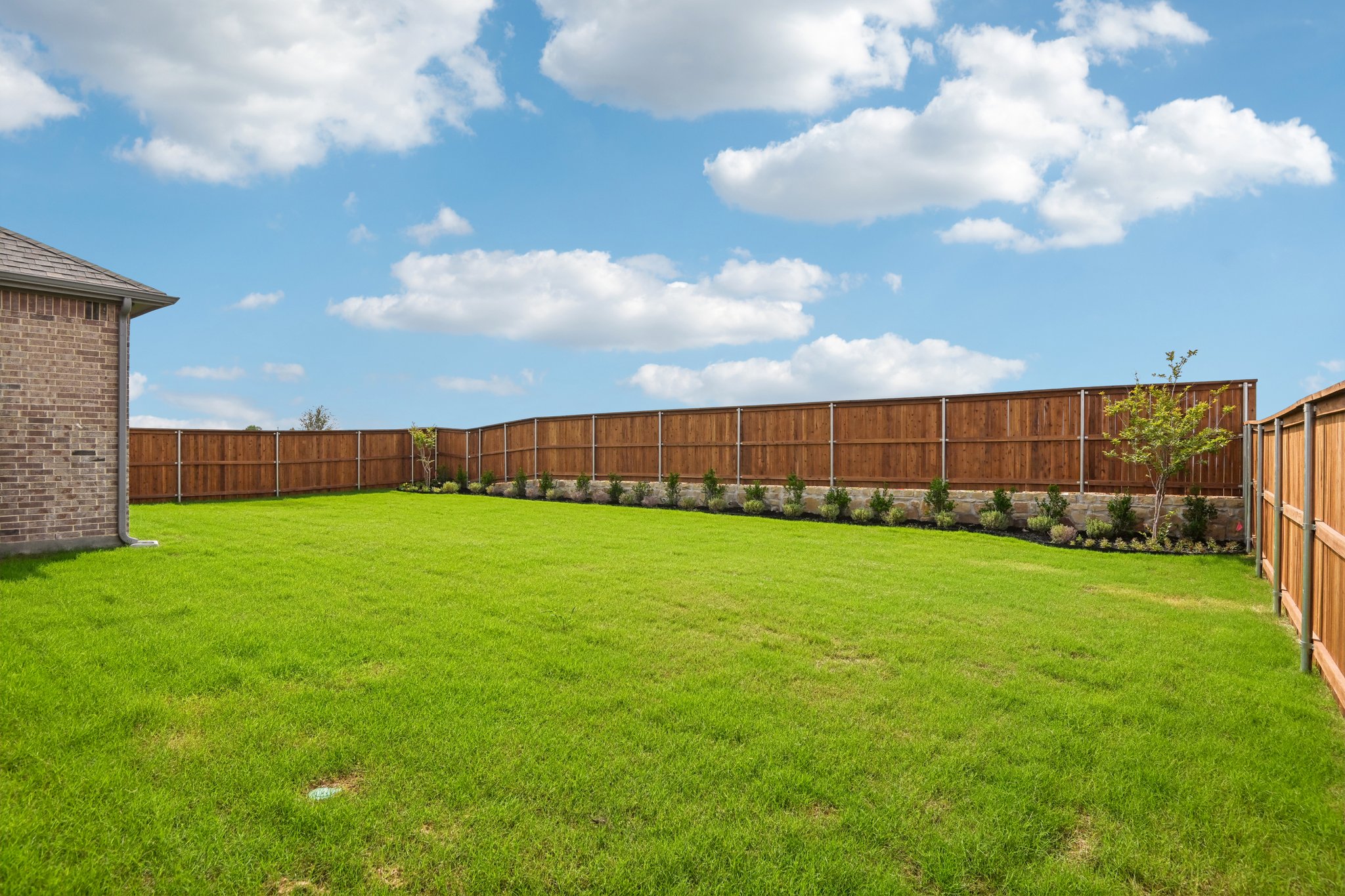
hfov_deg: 86.9
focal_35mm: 19
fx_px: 710
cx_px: 672
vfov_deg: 64.5
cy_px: 448
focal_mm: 19
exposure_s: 1/2000
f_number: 8
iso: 400
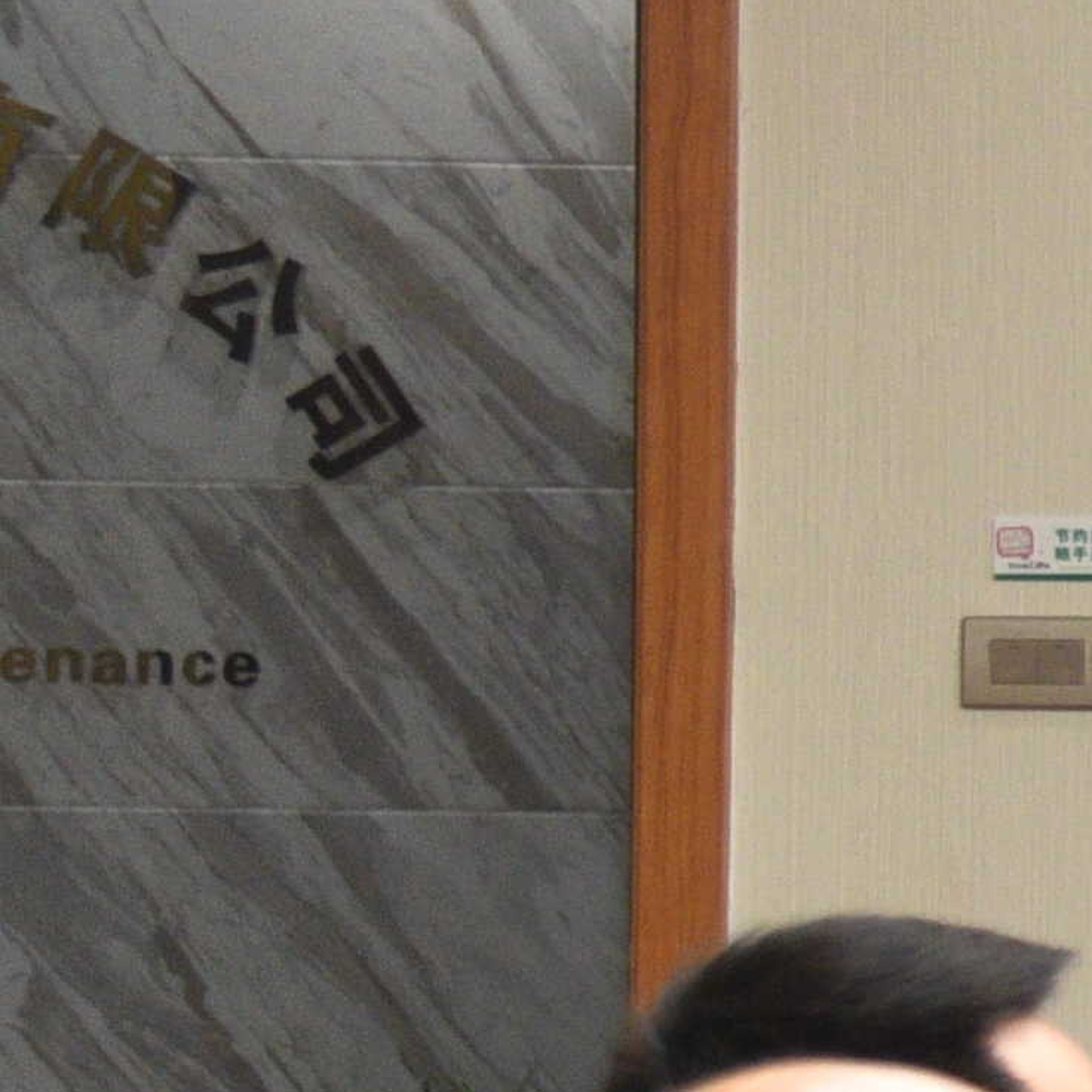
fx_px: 9922
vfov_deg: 6.3
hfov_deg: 5.5
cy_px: 484
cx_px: 4415
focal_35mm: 278
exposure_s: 1/125
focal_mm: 40
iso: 1250
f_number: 4
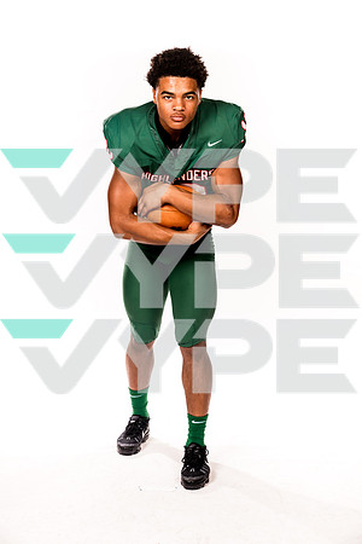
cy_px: 272
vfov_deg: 34.5
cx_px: 181
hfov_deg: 23.4
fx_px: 875
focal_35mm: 58
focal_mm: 58
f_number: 8
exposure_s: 1/400
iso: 800
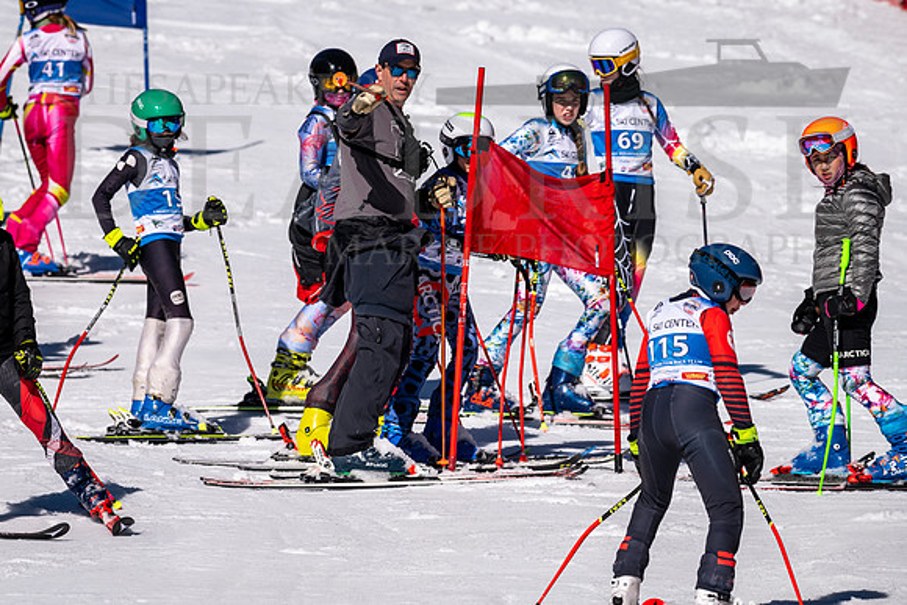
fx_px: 12065
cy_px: 243
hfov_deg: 4.3
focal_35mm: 479
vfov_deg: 2.9
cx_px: 364
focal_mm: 400
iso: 200
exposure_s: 1/2000
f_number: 8
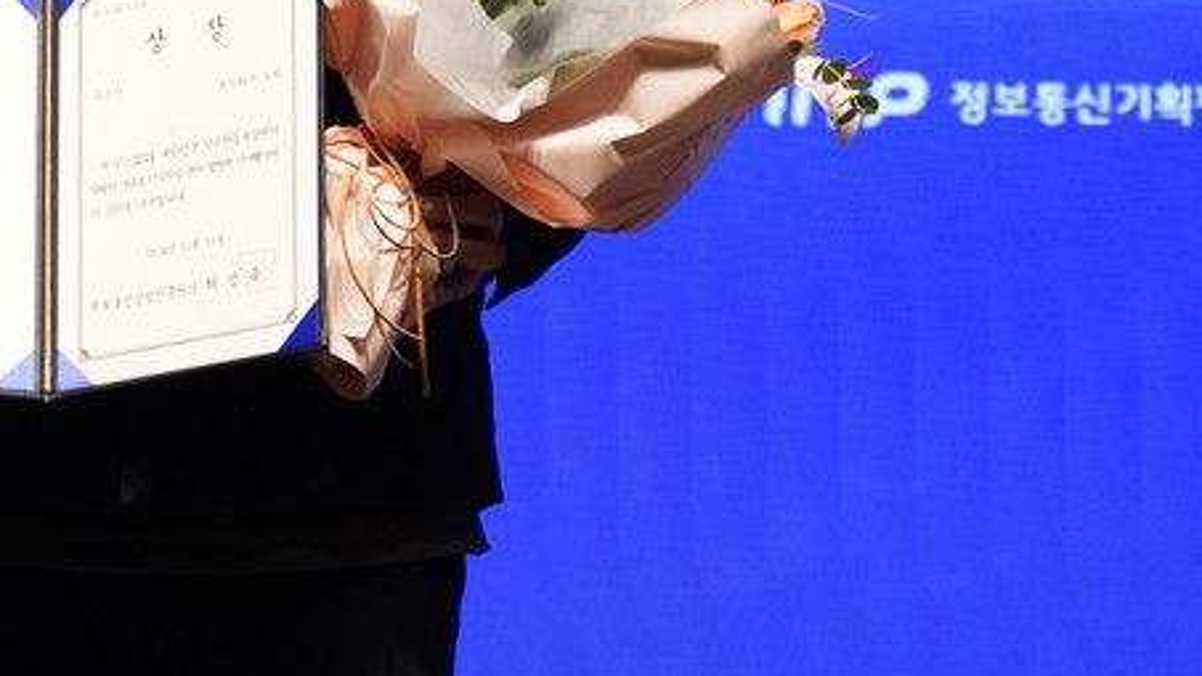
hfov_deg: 7.6
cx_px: 42
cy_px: -346
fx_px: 8958
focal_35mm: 281
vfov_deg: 4.3
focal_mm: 95
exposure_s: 1/200
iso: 400
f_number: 2.8
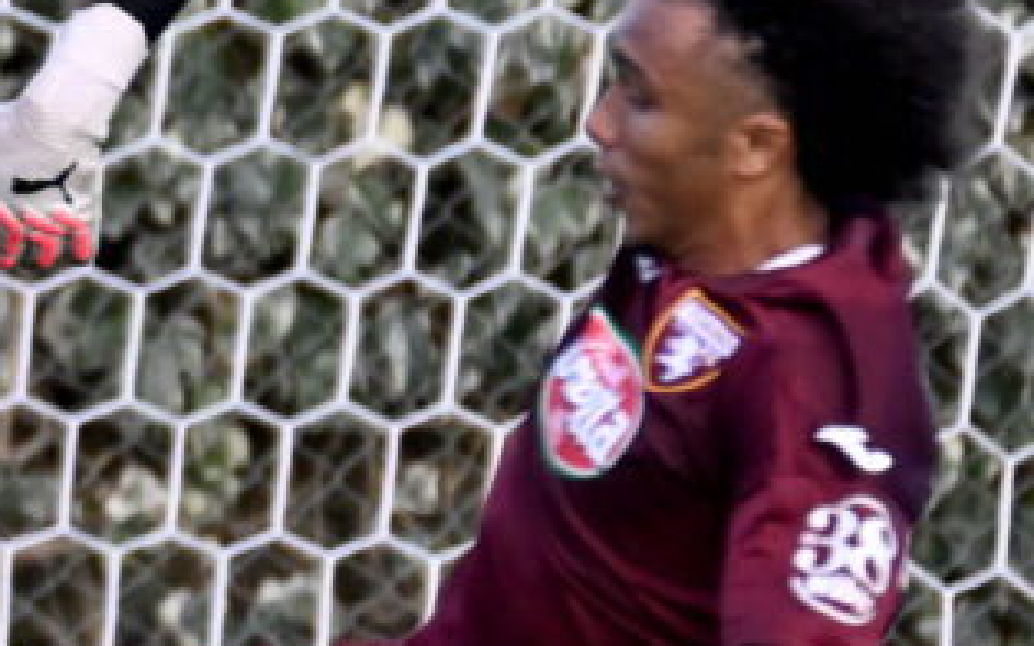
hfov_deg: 1.1
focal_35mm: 1994
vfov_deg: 0.7
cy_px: 76
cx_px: 138
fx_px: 56171
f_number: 4
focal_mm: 400
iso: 500
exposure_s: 1/1250
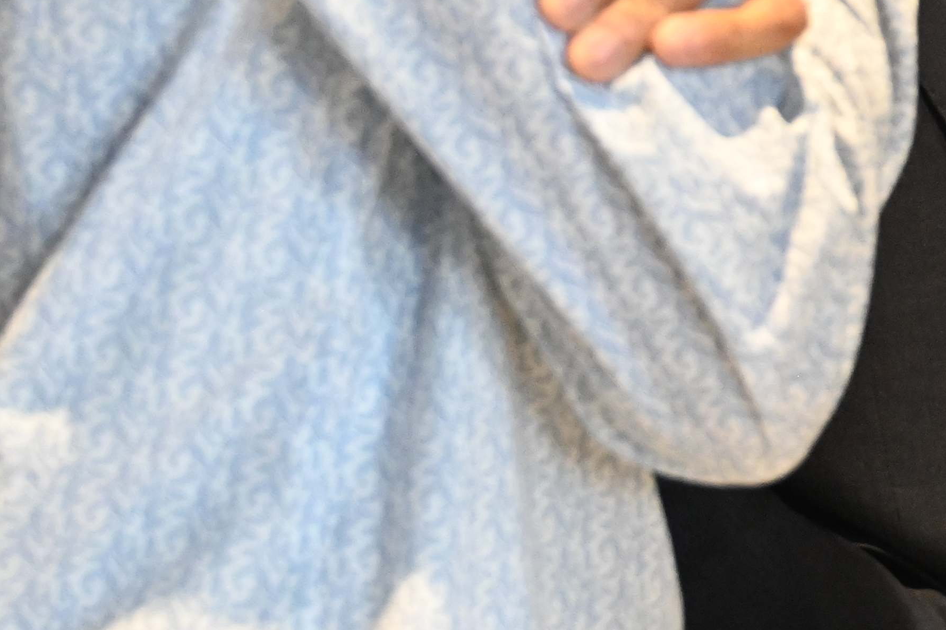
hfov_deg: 9.7
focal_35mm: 204
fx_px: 5360
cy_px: -201
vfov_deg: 6.7
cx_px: 1495
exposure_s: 1/125
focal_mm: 44
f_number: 4
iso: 2800
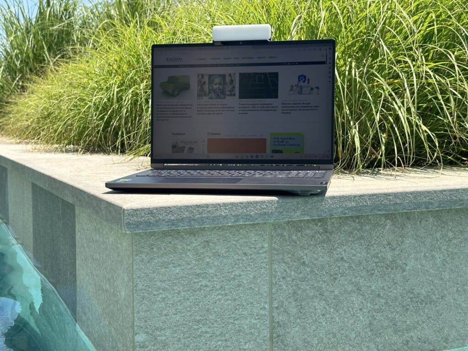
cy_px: 176
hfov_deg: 39.7
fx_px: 649
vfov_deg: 30.3
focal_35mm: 48
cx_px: 234
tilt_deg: -4.2
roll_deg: +0.1
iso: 64
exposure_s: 1/1041
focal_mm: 6.86
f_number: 1.78
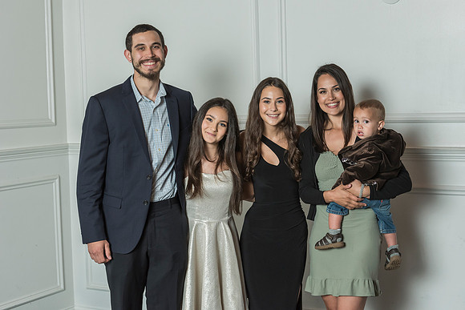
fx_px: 757
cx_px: 247
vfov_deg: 23.1
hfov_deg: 34.1
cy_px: 147
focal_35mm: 59
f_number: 6.3
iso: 1250
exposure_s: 1/125
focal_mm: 55
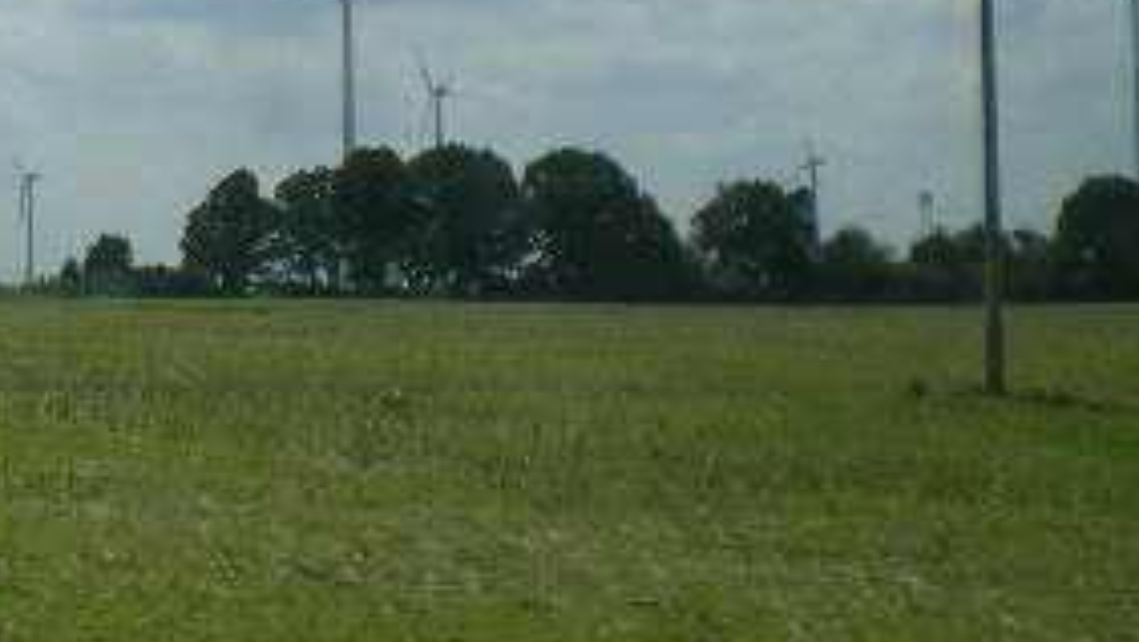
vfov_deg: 12.6
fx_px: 2841
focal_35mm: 94
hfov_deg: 21.9
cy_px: -125
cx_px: 12
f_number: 4.6
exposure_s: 1/800
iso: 64
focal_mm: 6.3
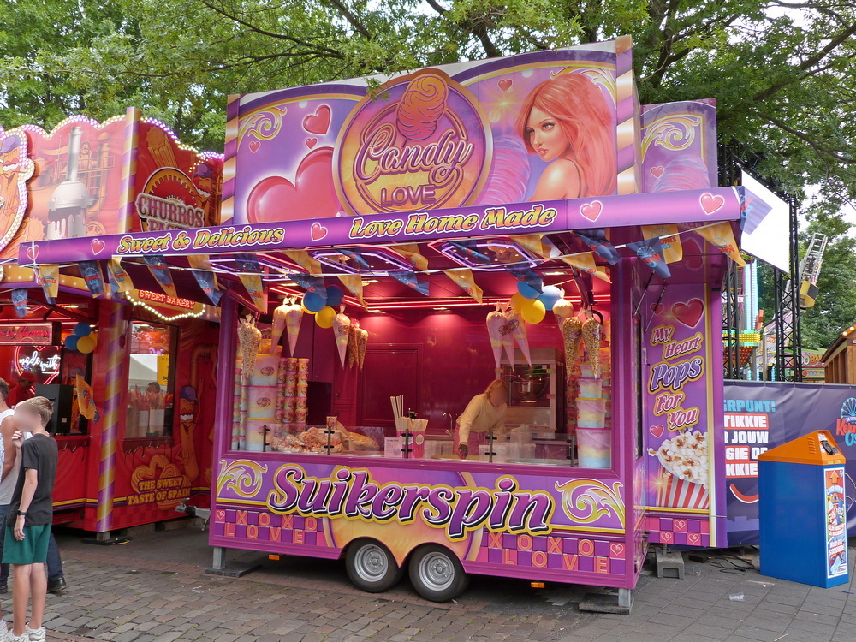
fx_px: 742
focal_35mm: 30
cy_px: 321
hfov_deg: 60.0
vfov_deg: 46.8
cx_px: 428
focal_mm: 5.2
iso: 100
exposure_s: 1/125
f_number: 3.6
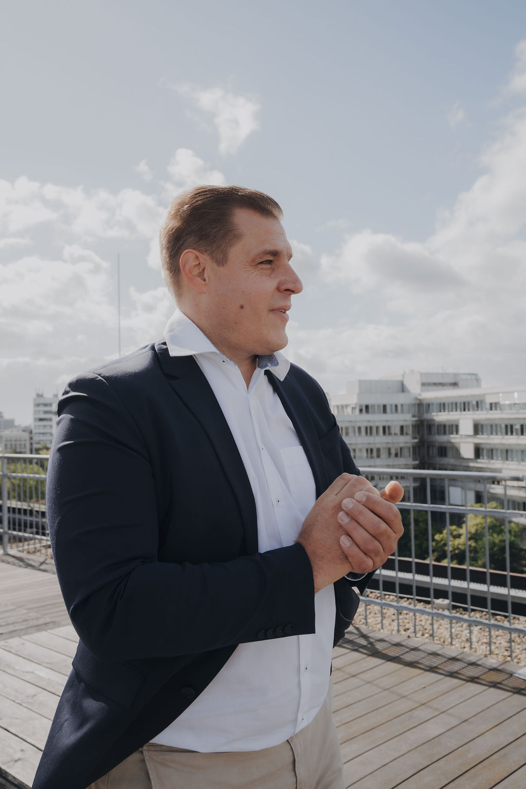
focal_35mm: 34
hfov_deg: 38.9
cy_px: 394
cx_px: 263
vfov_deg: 55.8
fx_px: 745
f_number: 8
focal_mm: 34
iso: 400
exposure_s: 1/500
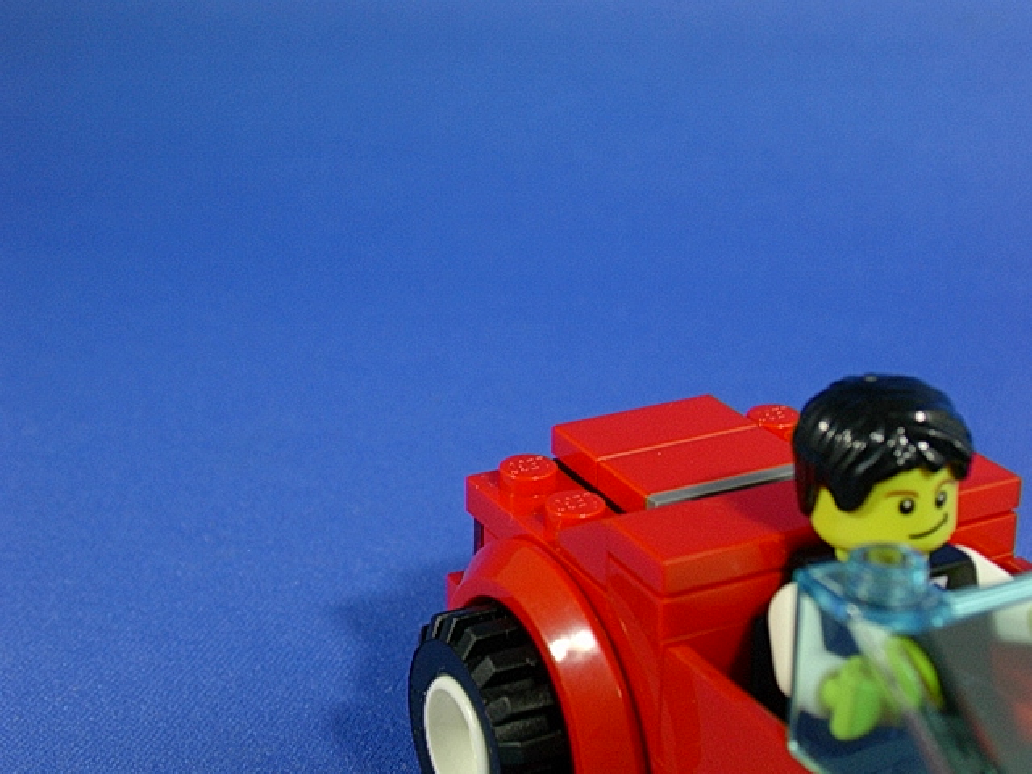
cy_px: 387
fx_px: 2117
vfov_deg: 20.7
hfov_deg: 27.4
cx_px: 516
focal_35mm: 71
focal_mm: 10.8
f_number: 3.7
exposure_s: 1/5.9
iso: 70
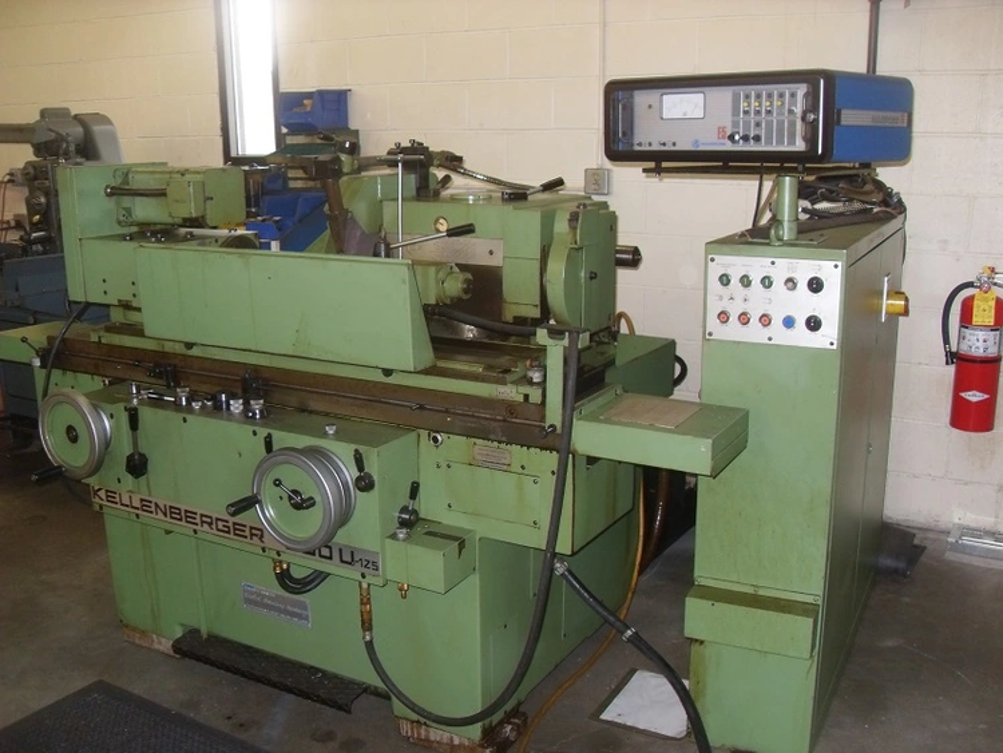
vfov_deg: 41.8
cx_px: 502
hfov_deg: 53.9
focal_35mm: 34
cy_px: 376
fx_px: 985
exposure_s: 1/45
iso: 160
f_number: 2.8
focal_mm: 6.3
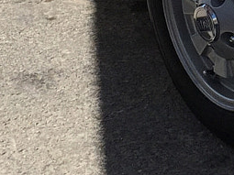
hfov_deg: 10.6
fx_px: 1230
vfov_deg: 7.8
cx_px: 306
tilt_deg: -17.4
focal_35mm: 182
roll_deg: -2.1
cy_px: -191
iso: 32
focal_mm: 4.15
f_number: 2.2
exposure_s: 1/2475
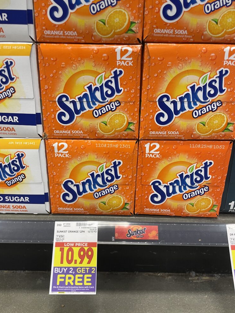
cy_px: 161
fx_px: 244
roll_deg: +1.6
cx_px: 114
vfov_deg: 65.3
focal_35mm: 27
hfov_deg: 51.4
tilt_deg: -19.4
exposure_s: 1/56
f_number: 1.6
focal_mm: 4.2
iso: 125
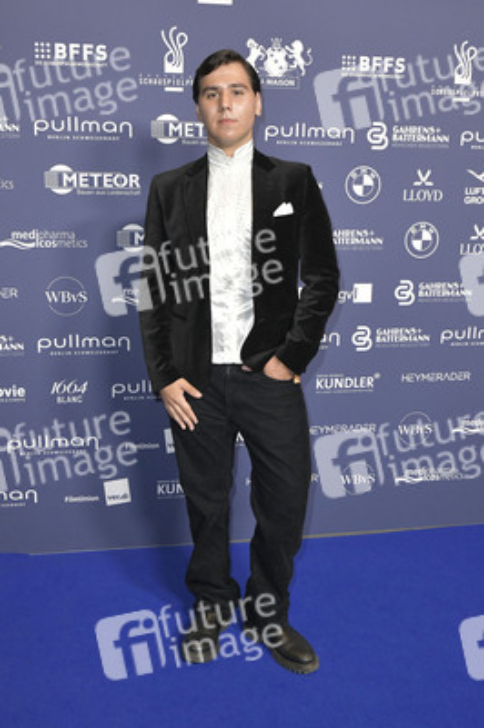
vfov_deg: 63.7
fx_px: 586
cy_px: 364
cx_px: 242
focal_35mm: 29
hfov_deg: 44.9
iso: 2000
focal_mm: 29
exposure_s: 1/200
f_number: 6.3
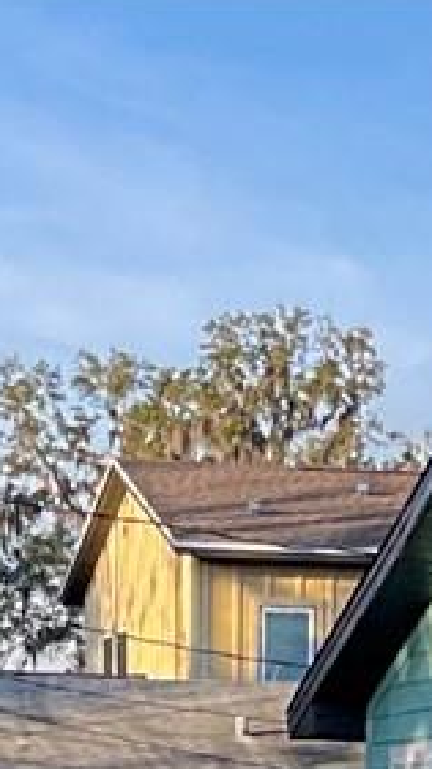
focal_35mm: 180
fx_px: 3667
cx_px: 298
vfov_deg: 10.7
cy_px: 1634
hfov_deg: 6.7
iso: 25
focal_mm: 3
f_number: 1.8
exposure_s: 1/378
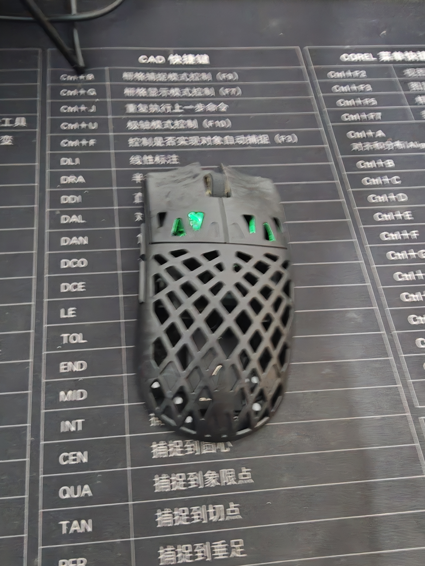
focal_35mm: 23
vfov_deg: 73.9
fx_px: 377
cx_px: 212
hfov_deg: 58.9
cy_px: 283
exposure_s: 1/8
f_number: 2
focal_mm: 2.3
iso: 4000
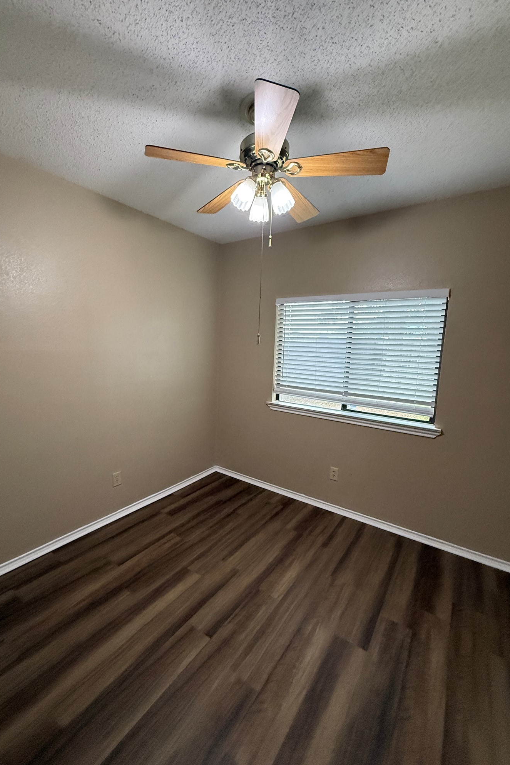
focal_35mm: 15
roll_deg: -2.4
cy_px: 384
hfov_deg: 77.2
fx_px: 319
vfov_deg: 100.4
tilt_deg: -6.6
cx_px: 235
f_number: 2.2
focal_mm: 2.22
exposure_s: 1/120
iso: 500
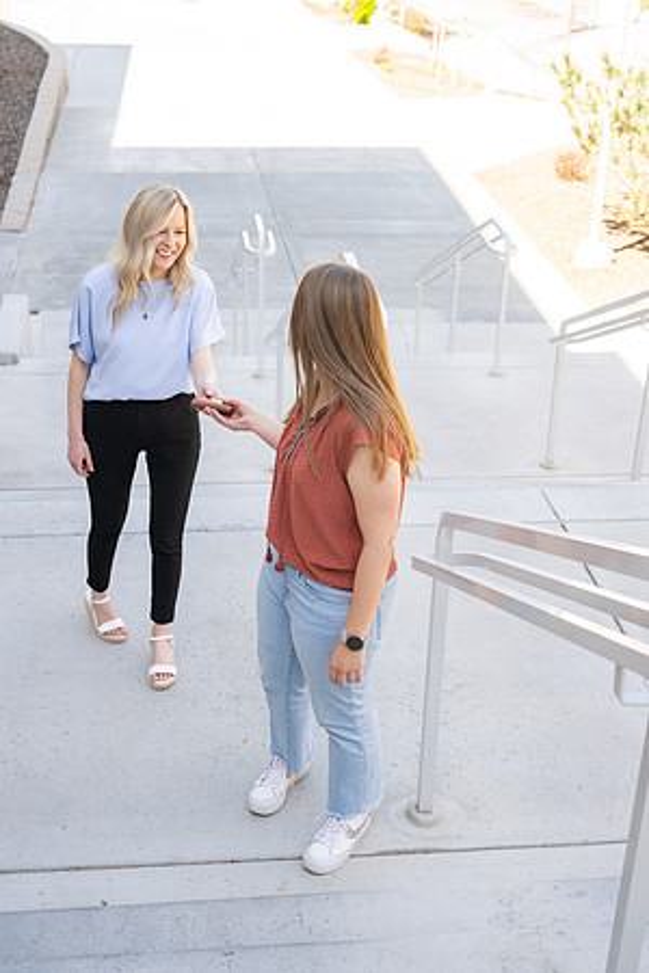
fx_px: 1352
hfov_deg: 27.0
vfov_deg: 39.6
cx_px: 324
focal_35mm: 50
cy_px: 486
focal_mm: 50
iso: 400
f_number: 6.3
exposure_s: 1/320
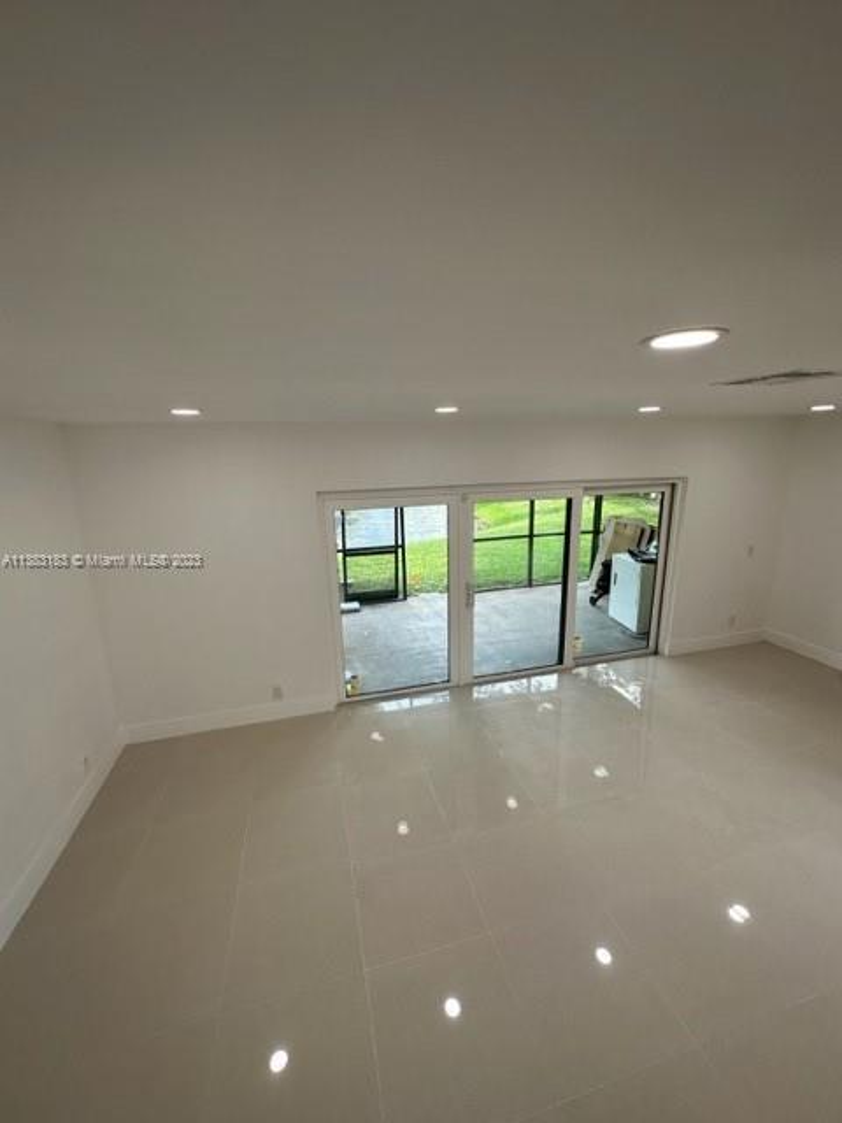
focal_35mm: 14
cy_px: 562
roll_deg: +1.1
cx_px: 421
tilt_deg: -12.9
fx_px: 454
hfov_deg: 85.7
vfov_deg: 102.1
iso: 40
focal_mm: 2.22
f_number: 2.2
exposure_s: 1/120
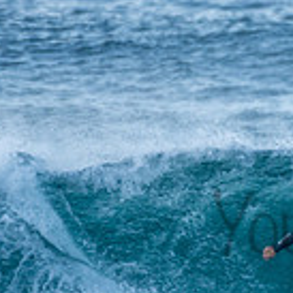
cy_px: 204
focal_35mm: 2697
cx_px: 434
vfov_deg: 0.6
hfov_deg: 0.6
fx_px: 25827
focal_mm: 500
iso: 450
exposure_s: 1/400
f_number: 5.6
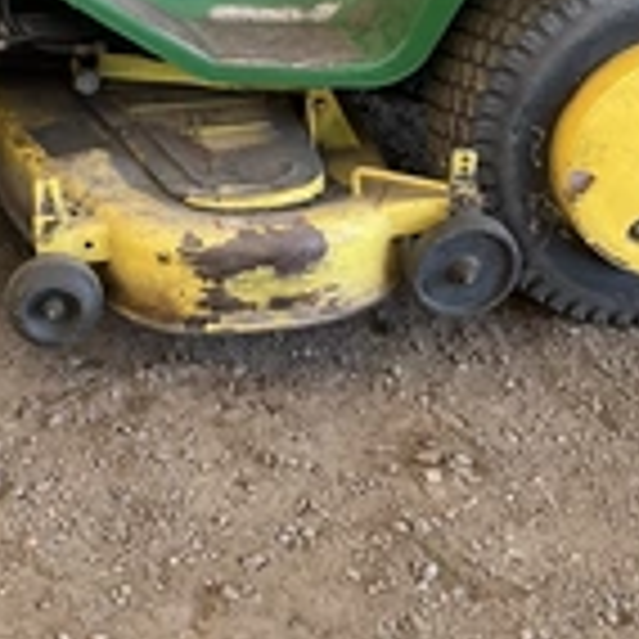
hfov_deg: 23.9
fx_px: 1504
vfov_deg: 23.0
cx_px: 238
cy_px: -9
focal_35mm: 72
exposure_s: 1/122
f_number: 1.8
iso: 32
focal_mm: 3
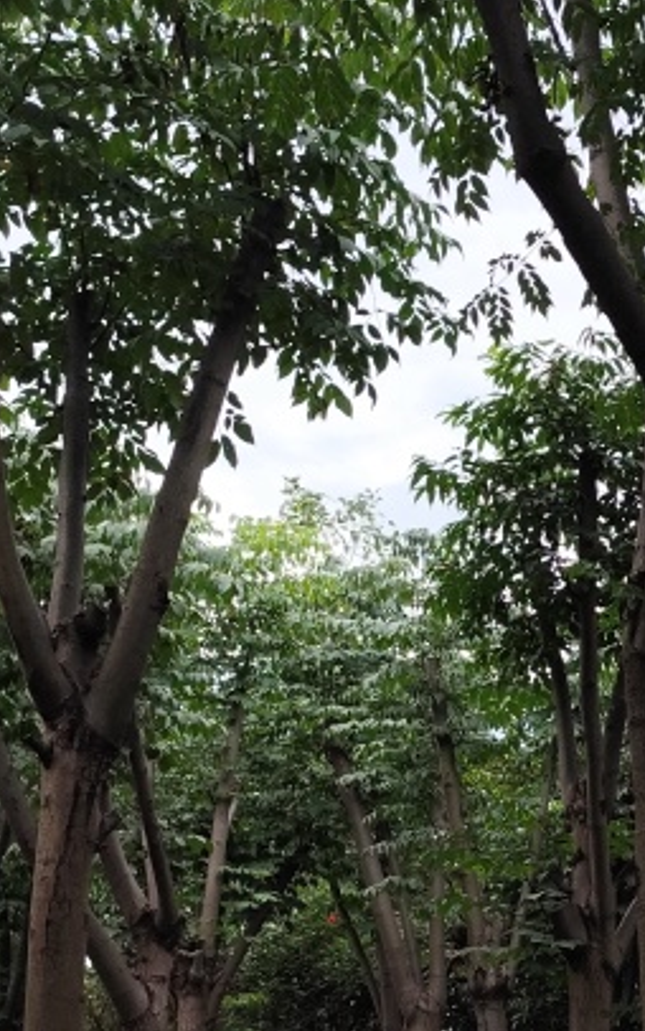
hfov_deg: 18.9
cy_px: 804
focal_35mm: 64
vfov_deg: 31.3
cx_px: 823
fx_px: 1799
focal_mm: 6.19
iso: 50
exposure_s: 1/455
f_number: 1.65
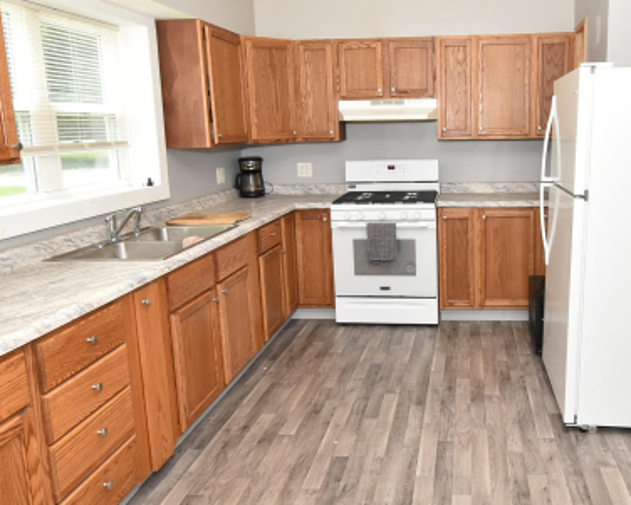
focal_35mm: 28
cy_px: 215
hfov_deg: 60.8
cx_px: 416
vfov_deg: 51.4
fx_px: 523
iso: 400
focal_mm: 10
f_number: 8
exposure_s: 1/100
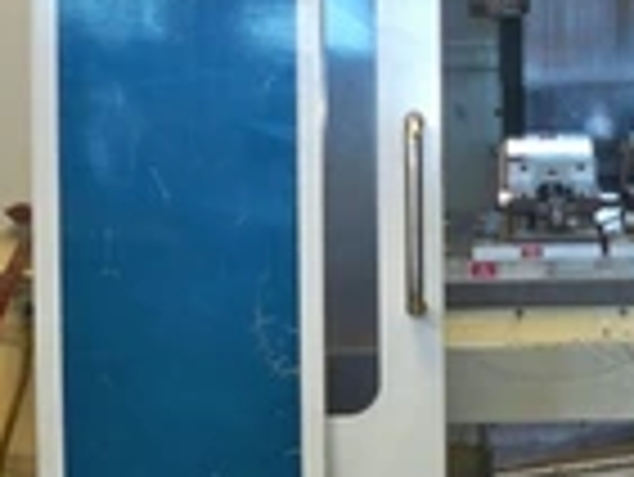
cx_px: 594
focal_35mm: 99
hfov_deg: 19.4
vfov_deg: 14.9
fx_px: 1815
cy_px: 144
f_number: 3.1
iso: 200
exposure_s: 1/30
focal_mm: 6.3
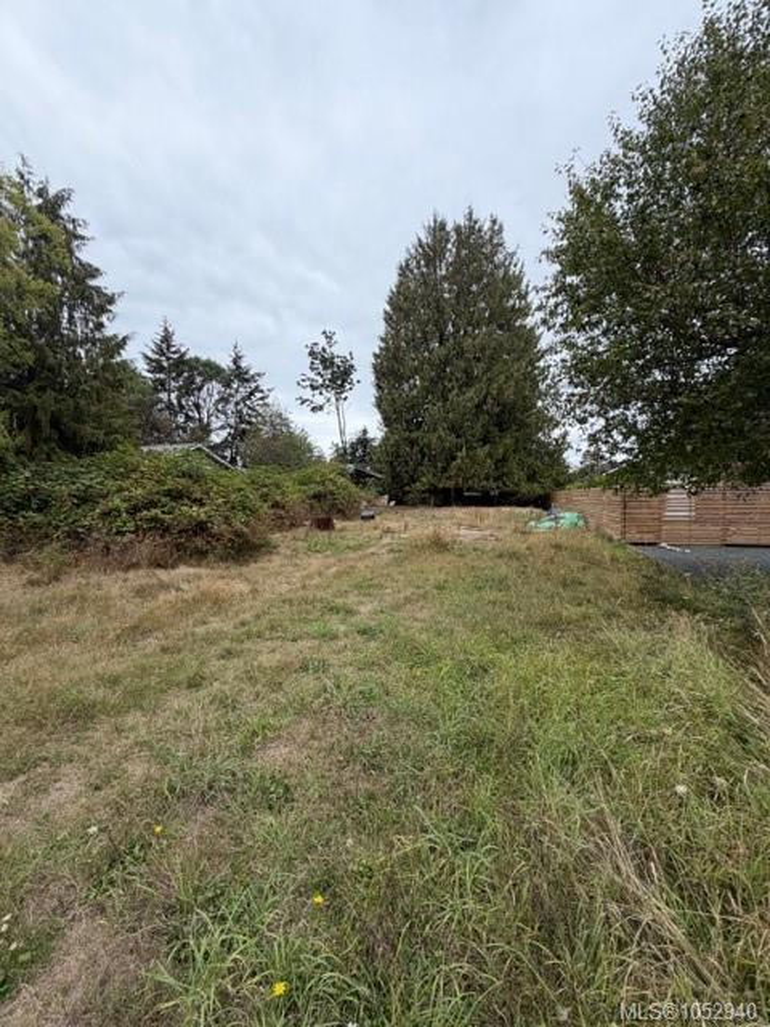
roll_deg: +0.3
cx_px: 385
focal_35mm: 14
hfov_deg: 85.7
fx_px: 415
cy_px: 514
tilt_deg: -2.9
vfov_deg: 102.1
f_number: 2.2
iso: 40
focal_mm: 2.22
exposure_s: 1/602
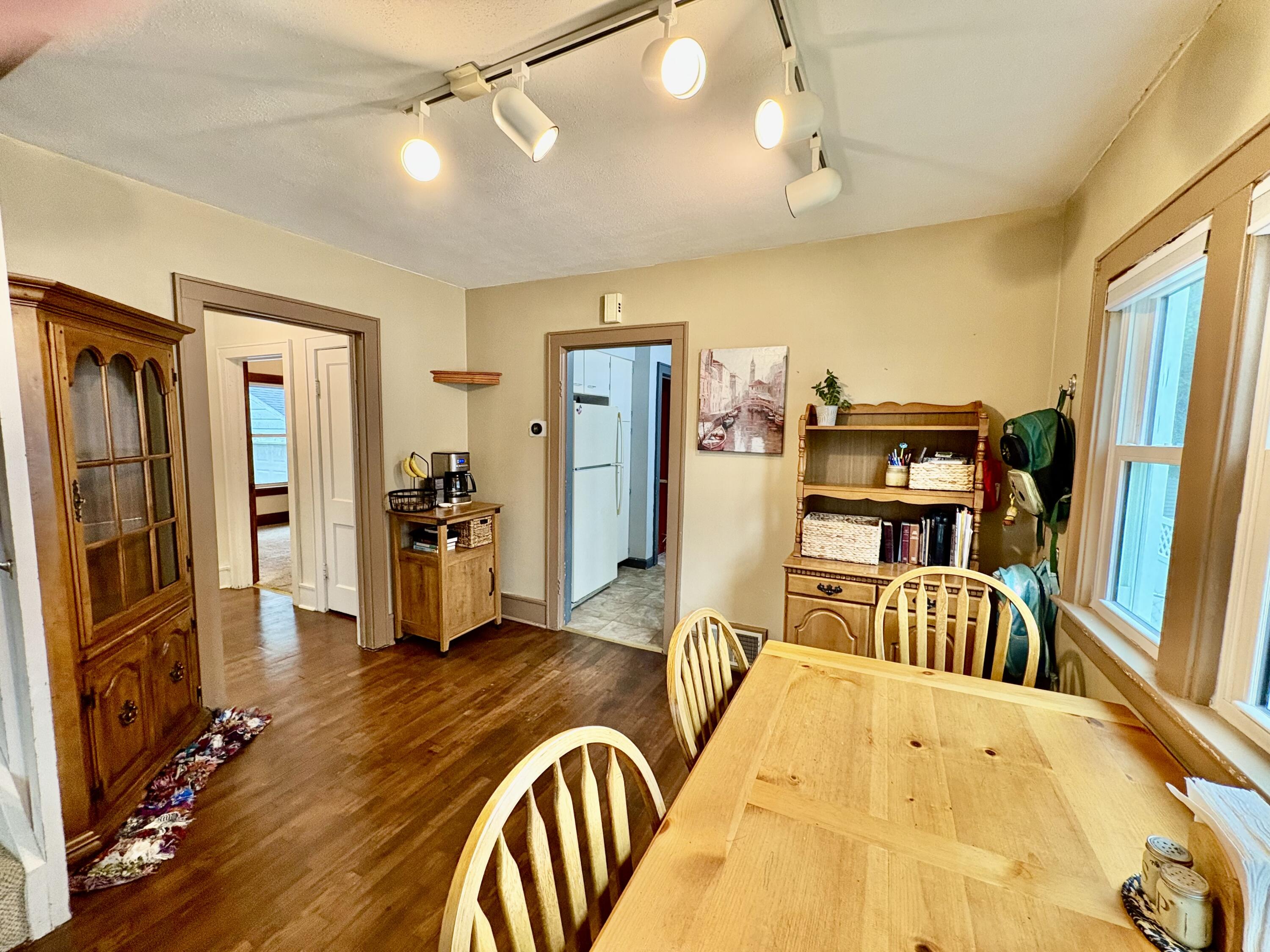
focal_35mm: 14
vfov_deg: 85.7
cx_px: 635
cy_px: 476
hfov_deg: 102.1
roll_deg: -0.6
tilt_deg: -4.4
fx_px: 514
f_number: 2.2
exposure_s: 1/60
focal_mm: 2.22
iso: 320
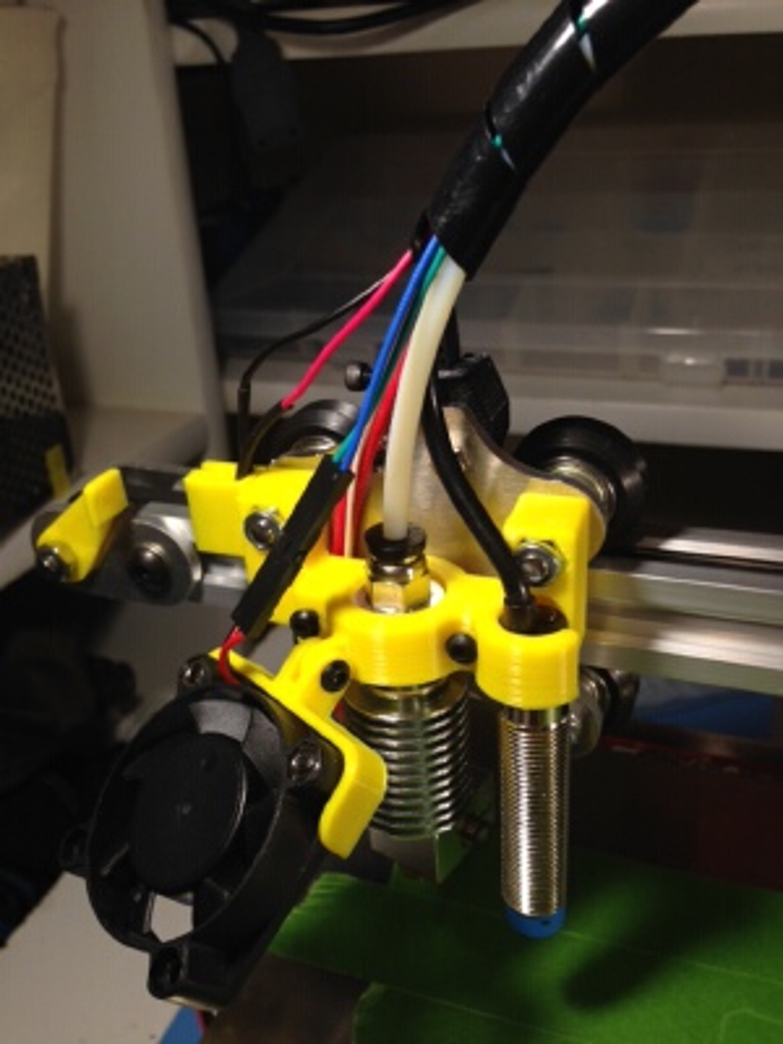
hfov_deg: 42.9
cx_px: 392
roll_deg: +2.0
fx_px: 995
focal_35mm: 33
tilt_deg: -22.3
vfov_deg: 55.4
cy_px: 522
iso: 64
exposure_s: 1/60
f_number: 2.4
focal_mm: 4.12
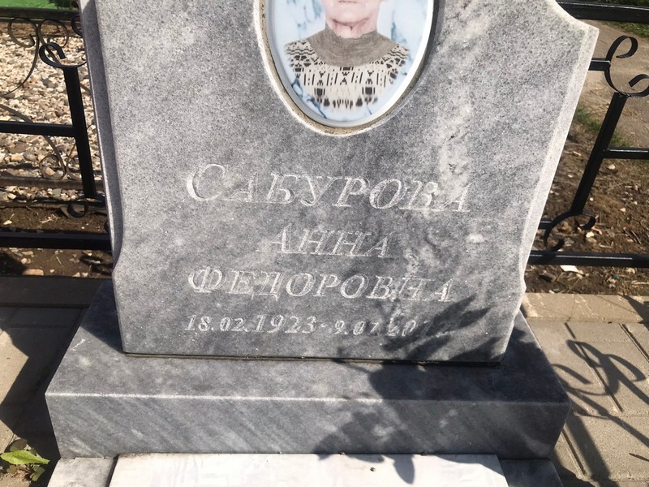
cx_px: 324
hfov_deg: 63.4
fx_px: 525
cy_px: 244
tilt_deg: -32.0
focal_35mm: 28
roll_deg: -4.7
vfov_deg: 49.7
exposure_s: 1/5051
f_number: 1.8
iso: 20
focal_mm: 3.99
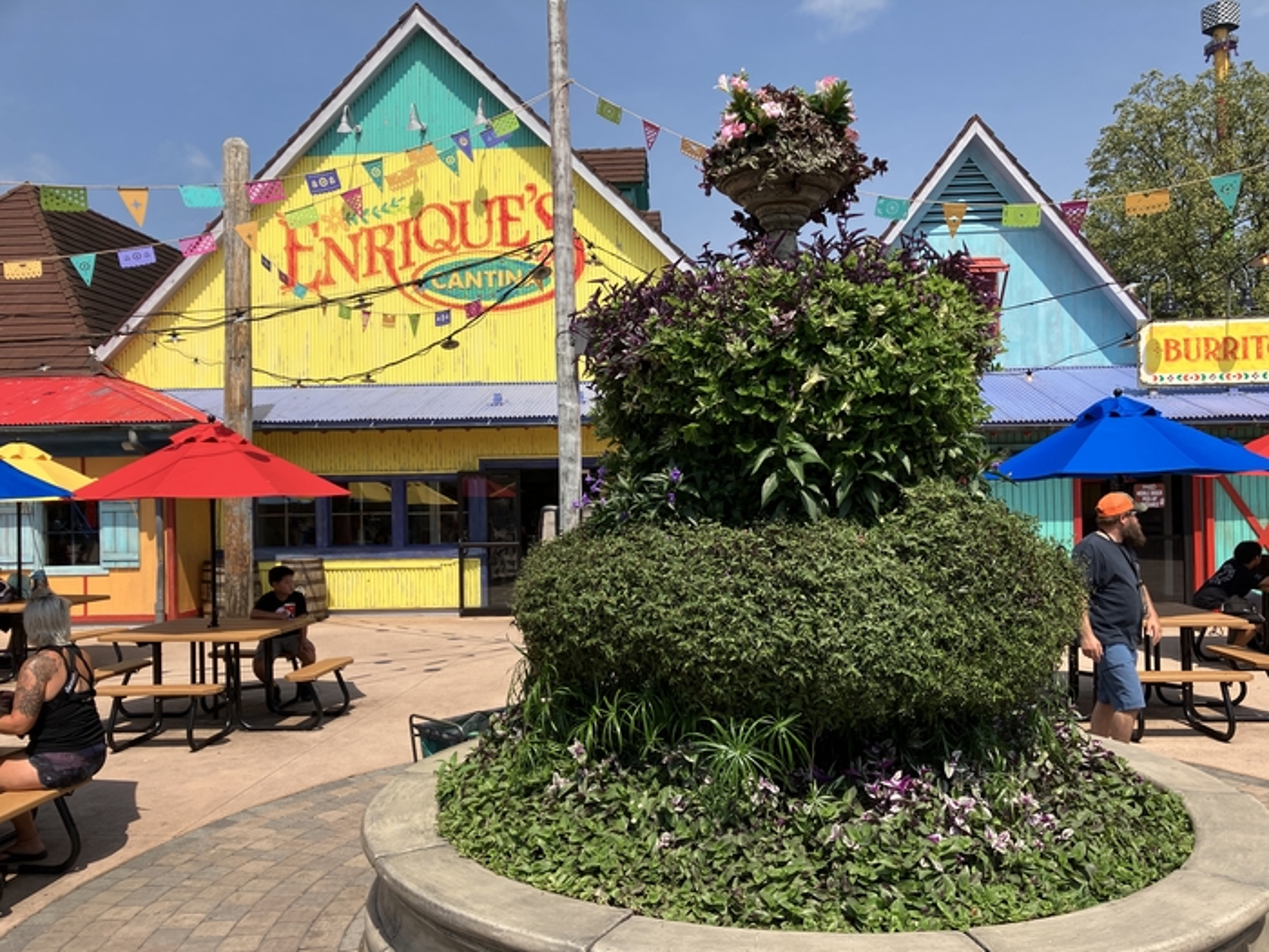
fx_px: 1026
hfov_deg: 63.4
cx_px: 634
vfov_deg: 49.7
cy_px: 476
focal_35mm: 28
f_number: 1.8
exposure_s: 1/2114
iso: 32
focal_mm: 3.99
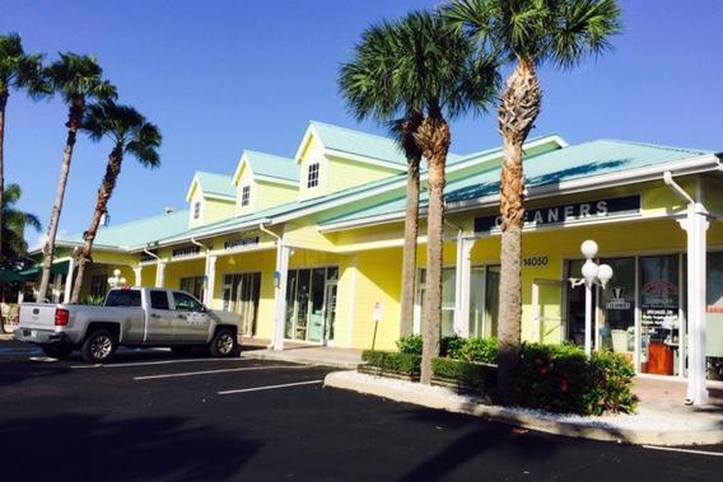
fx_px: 683
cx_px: 387
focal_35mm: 34
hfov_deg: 55.7
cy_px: 251
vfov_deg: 38.9
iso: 32
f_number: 2.2
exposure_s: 1/3049
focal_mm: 4.15
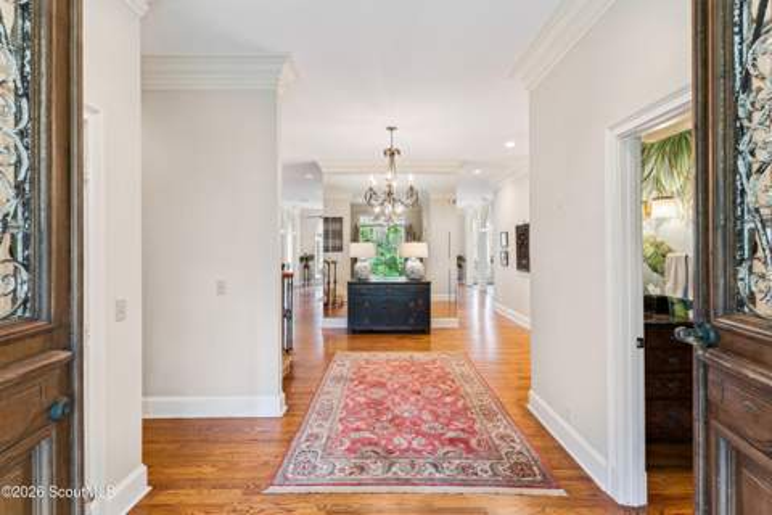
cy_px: 258
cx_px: 386
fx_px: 365
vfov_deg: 70.4
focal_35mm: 17
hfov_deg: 93.3
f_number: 8
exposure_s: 1/5
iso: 250
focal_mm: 17
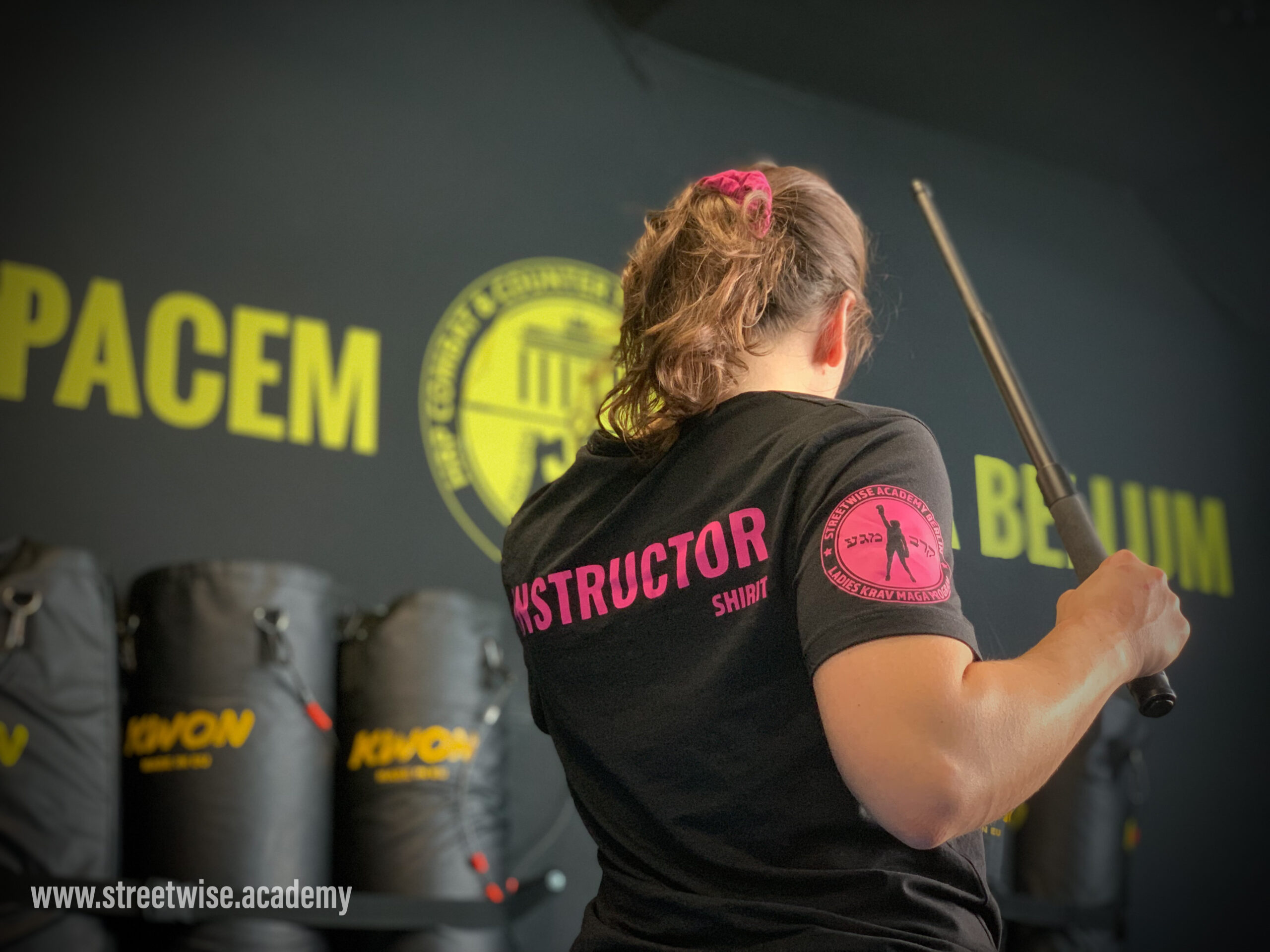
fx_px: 1908
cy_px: 476
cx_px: 635
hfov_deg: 36.8
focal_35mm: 52
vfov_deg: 28.0
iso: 320
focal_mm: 6
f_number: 2.4
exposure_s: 1/50
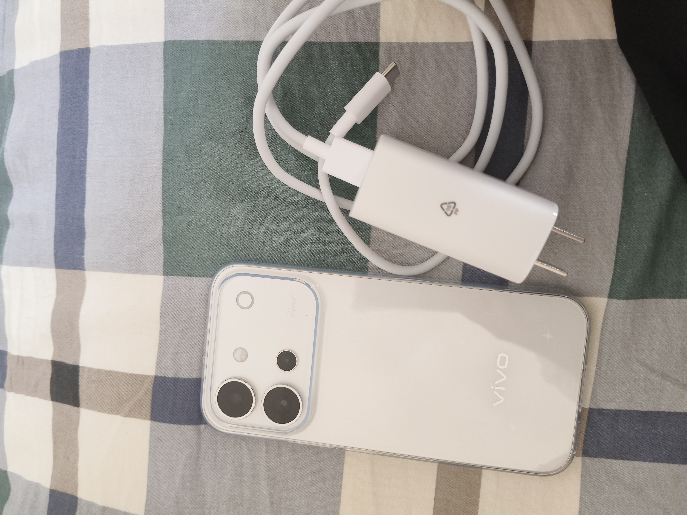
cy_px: 258
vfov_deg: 53.1
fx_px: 516
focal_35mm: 26
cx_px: 344
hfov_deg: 67.3
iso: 727
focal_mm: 4.84
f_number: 1.79
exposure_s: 1/100
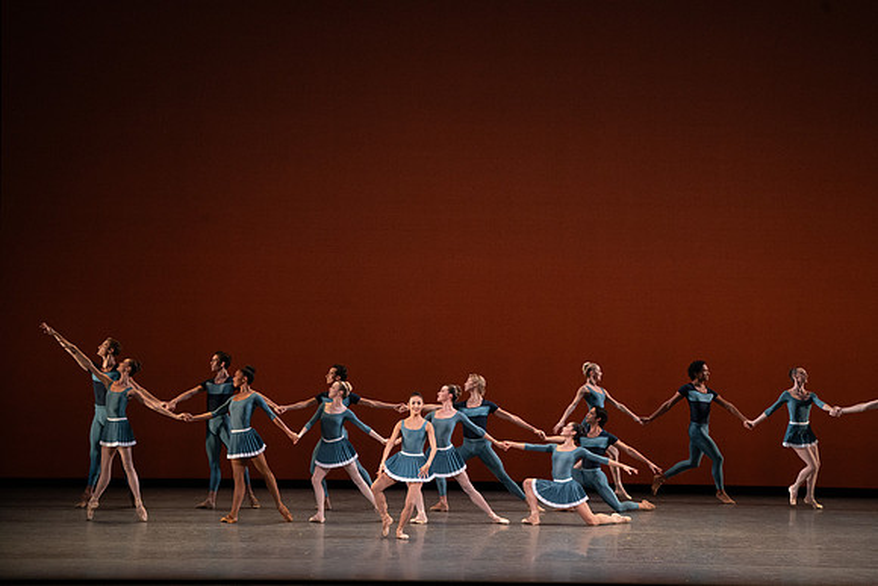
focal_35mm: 148
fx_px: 3610
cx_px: 439
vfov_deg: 9.3
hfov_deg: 13.9
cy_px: 293
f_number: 9
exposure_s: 1/400
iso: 5000
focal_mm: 148
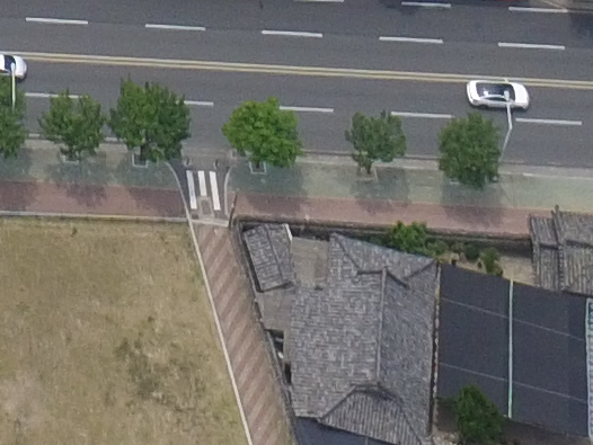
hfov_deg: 12.3
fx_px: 2605
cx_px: -304
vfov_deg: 7.6
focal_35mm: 152
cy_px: -1185
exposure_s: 1/765
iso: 100
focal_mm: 3.61
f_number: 2.8
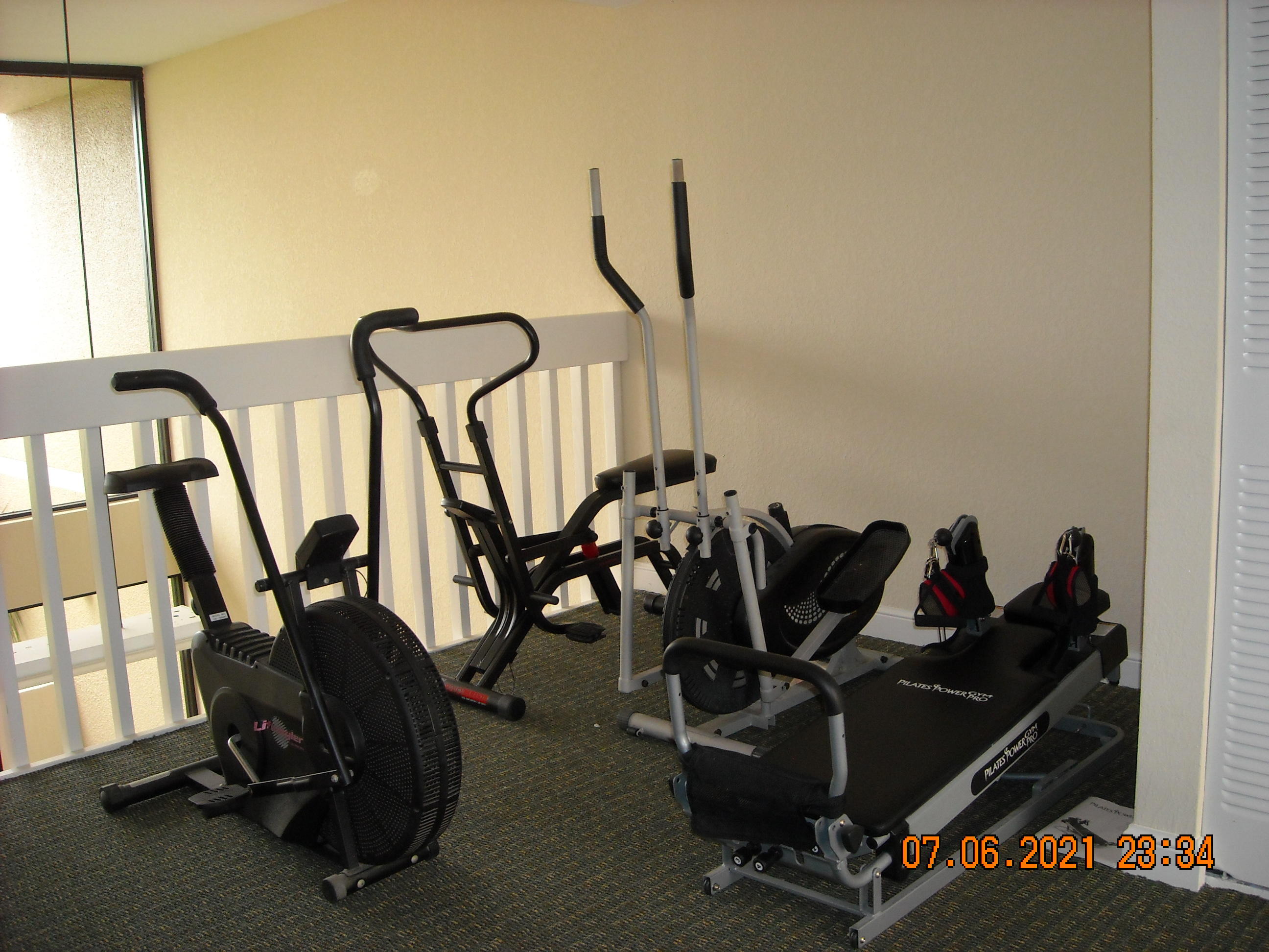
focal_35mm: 35
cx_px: 634
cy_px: 476
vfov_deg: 40.7
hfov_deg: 52.6
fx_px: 1283
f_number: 2.8
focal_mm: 5.7
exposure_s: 1/60
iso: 200
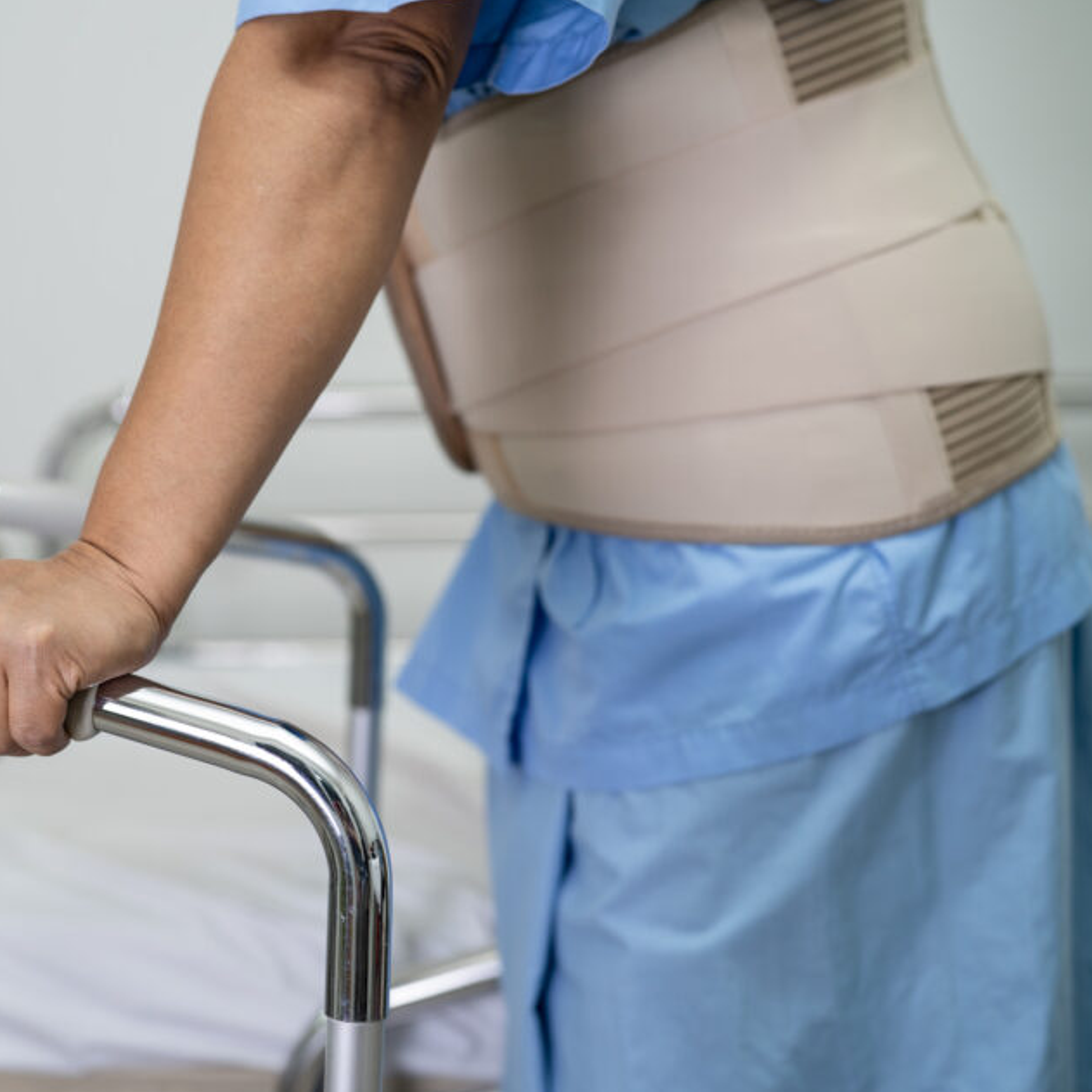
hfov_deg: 24.7
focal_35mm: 69
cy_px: 558
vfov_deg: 25.0
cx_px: 286
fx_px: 2463
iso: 250
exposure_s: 1/60
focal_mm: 50
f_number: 2.5
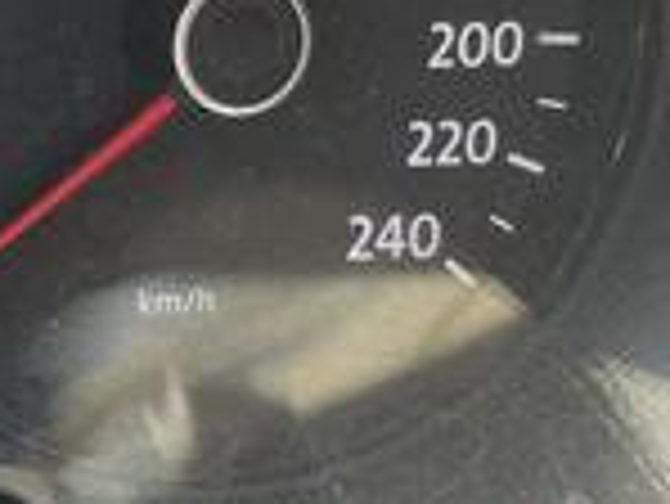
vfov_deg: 12.9
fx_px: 2208
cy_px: 79
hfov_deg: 14.5
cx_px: -634
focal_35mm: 114
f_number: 1.6
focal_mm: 4.2
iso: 64
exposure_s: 1/121
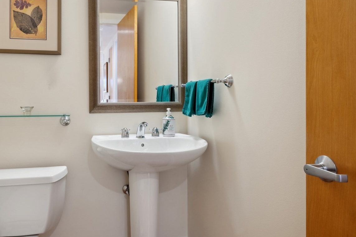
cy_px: 100
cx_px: 128
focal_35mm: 27
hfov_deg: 66.2
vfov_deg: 47.7
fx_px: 267
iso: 200
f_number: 9.5
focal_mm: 19
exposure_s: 1/3.33
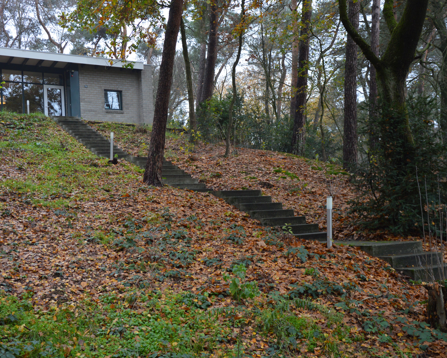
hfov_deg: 43.2
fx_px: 563
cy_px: 179
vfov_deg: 35.2
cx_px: 196
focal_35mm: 43
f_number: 4
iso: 400
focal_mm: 25
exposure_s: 1/40
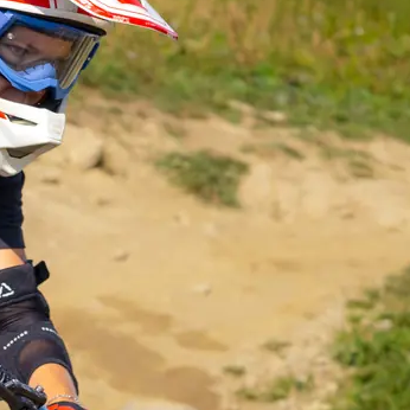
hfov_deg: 8.5
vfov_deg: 8.5
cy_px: 329
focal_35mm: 206
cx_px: 69
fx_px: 2760
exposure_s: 1/1250
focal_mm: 40
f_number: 3.5
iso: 80
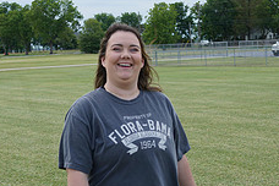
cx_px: 121
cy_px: 135
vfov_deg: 15.3
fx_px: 690
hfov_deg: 22.9
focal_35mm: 89
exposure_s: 1/200
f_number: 4.5
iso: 100
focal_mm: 35
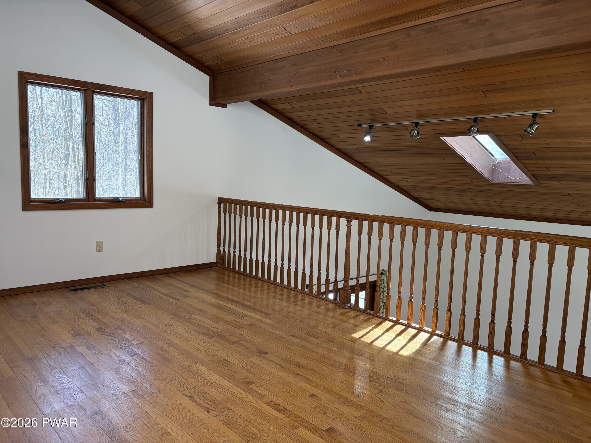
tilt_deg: -7.0
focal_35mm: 26
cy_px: 222
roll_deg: -2.3
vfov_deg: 53.1
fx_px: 444
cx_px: 296
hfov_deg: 67.3
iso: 125
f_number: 1.6
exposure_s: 1/185
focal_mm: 5.96
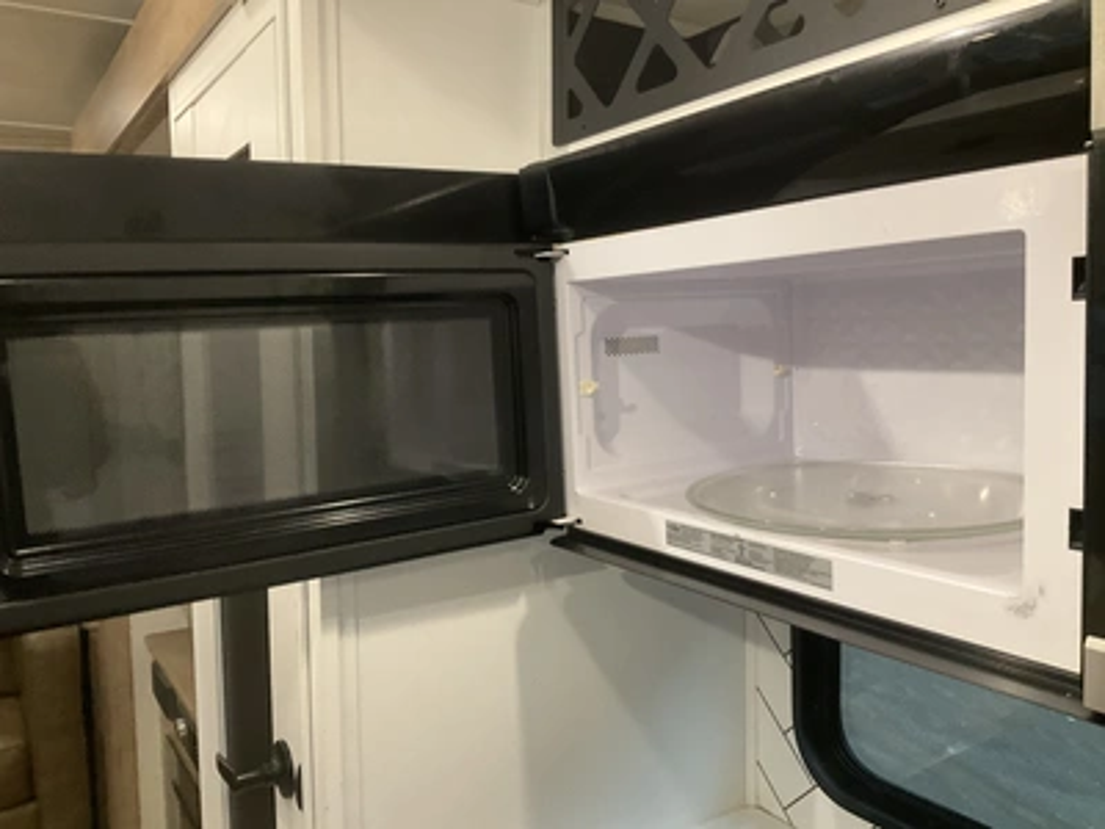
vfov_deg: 48.2
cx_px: 552
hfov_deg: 61.7
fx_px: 926
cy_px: 414
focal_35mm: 29
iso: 320
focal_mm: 3
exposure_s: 1/39
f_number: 1.8
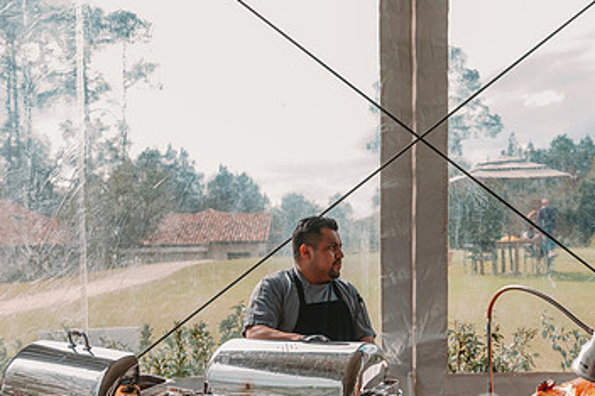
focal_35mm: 56
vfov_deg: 23.9
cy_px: 298
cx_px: 402
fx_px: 925
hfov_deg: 35.3
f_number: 3.5
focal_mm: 34
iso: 250
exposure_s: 1/640
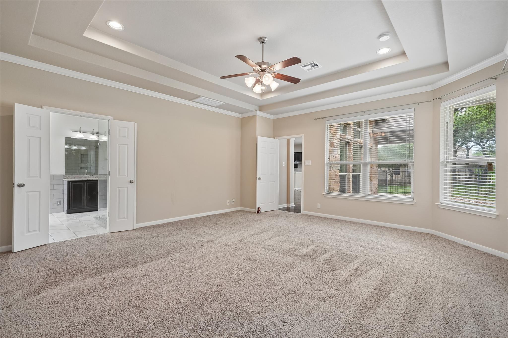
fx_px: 226
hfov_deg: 96.7
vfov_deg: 73.7
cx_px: 254
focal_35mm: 16
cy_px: 169
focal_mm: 16
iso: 800
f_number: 8
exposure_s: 1/60
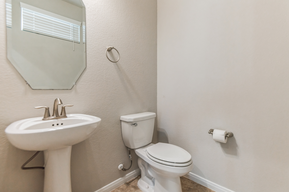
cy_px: 96
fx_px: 128
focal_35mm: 16
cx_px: 144
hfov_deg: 96.7
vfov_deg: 73.7
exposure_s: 1/160
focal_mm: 16
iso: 1600
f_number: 4.5
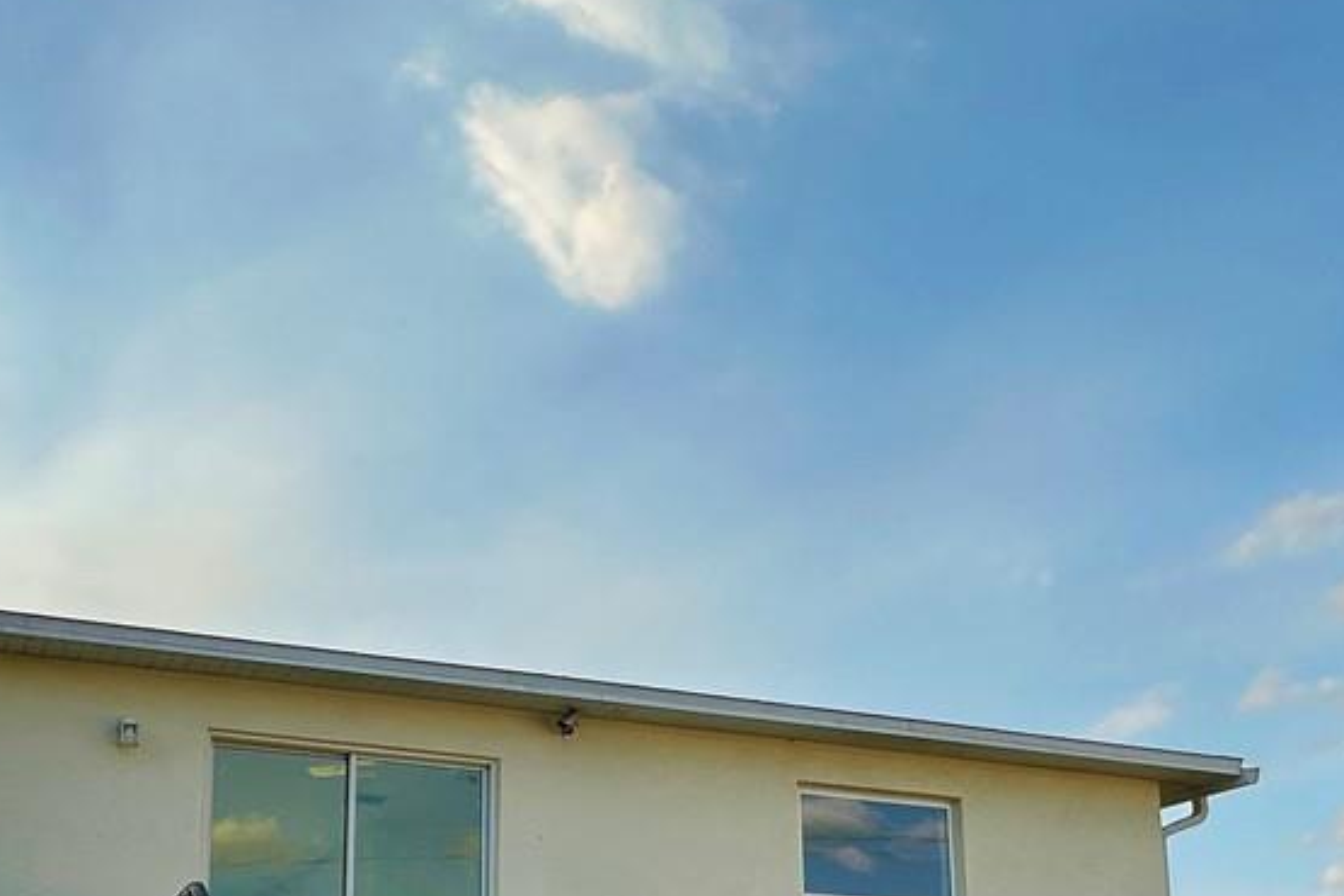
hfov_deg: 46.0
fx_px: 1568
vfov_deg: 29.9
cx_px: 504
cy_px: 877
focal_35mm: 42
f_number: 2.2
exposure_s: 1/1366
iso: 40
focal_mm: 2.22
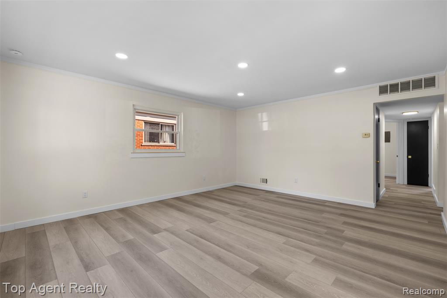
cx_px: 224
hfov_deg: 96.8
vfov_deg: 73.7
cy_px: 149
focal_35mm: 16
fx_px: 199
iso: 250
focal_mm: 16
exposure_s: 1/3
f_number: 9
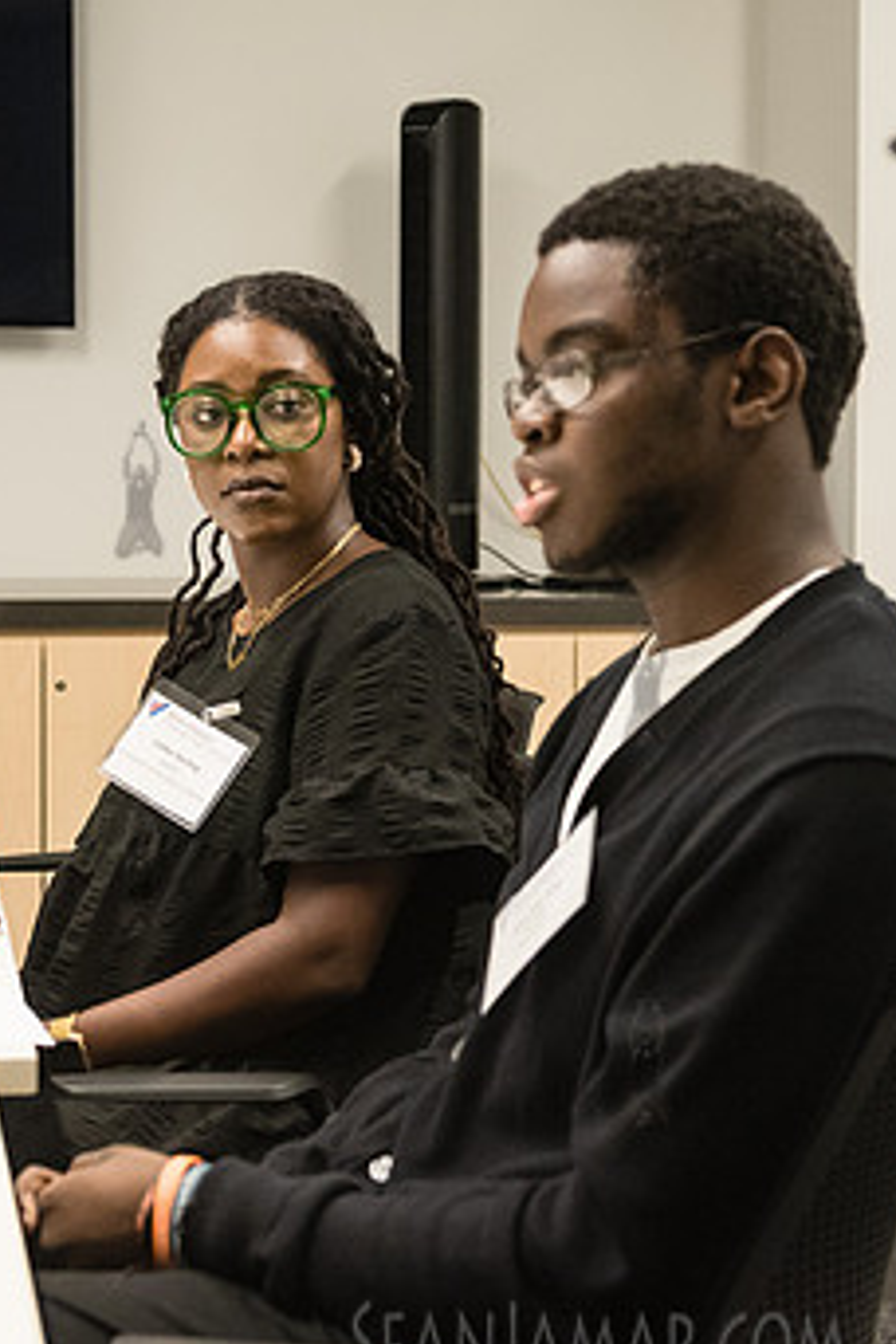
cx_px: 456
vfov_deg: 24.4
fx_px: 3098
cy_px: 556
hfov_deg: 16.5
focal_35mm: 83
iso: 2500
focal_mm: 42
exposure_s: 1/320
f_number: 4
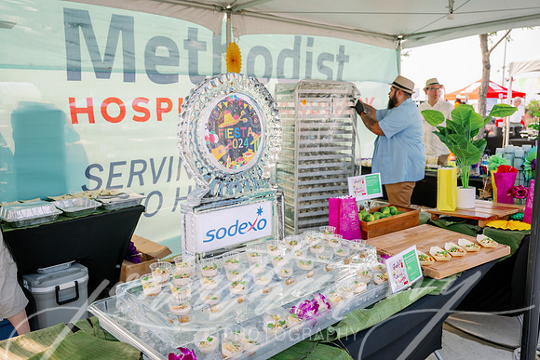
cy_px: 180
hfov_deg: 61.1
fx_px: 458
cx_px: 270
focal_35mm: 30
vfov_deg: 43.0
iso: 200
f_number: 4.5
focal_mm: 30.5
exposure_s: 1/320
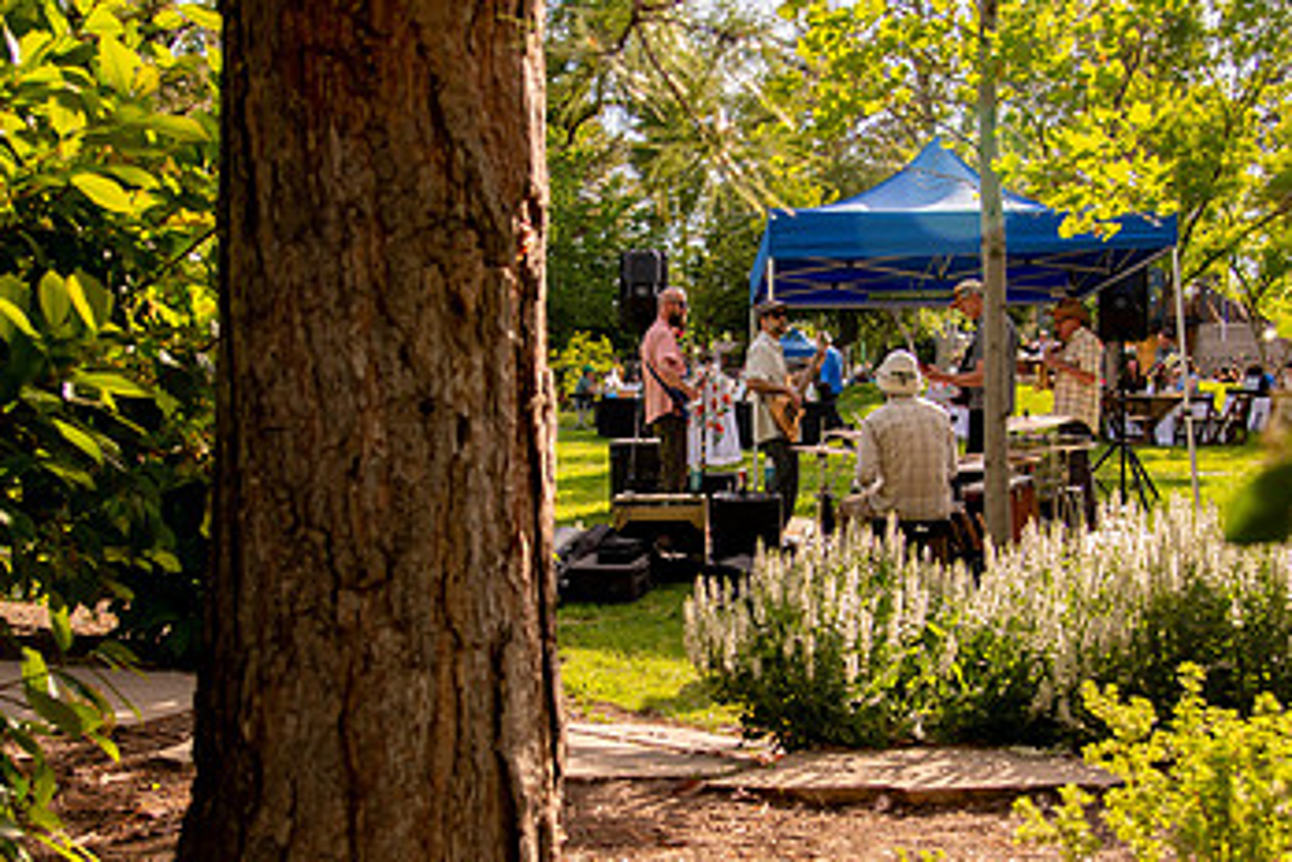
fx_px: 1435
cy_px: 535
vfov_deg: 33.2
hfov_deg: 48.5
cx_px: 668
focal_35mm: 40
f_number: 4
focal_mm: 24
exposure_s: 1/1600
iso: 400
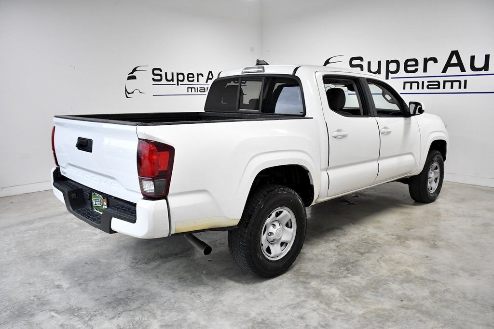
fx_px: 412
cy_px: 164
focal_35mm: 30
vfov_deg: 43.6
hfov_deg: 61.9
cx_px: 247
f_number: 4.5
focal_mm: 20
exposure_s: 1/800
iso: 2500
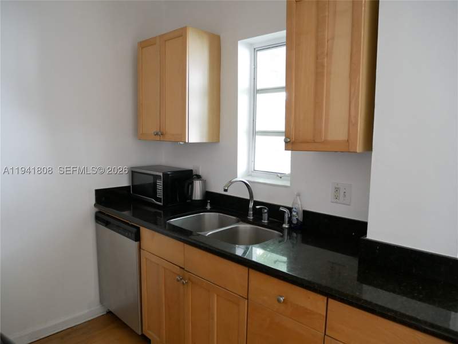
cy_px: 172
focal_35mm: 24
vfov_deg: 56.8
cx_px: 229
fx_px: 318
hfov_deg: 71.6
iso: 1250
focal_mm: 12
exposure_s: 1/60
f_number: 3.5
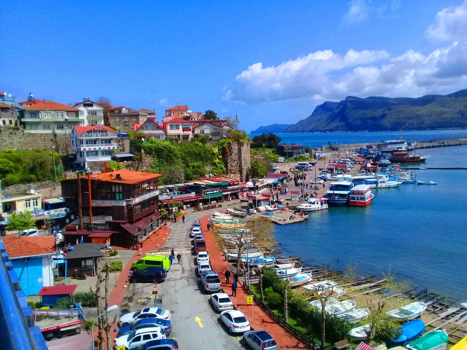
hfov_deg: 58.4
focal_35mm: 31
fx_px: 418
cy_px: 175
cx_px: 234
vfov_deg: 45.4
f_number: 2.2
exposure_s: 1/1969
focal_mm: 3.3
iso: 50
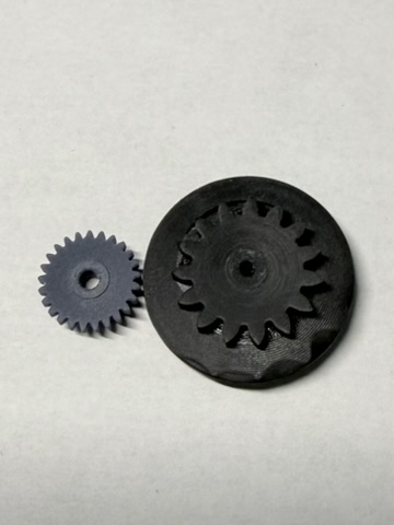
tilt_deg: -66.6
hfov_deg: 56.8
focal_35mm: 24
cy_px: 262
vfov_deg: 71.6
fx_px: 364
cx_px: 197
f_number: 2.2
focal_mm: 2.22
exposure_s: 1/99
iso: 64
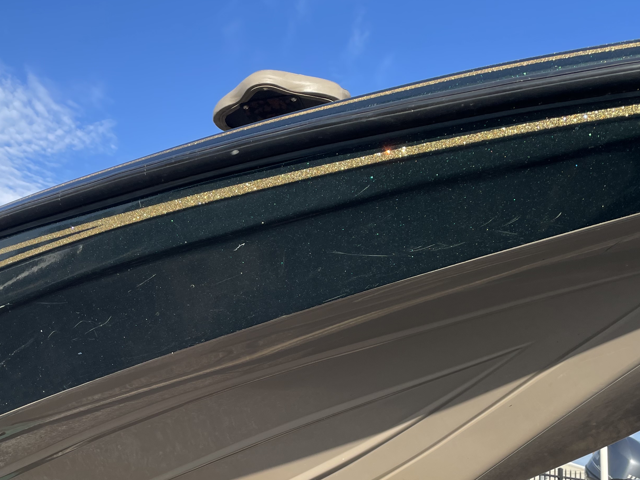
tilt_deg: +13.1
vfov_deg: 33.1
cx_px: 234
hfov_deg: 43.5
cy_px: 347
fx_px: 795
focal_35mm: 43
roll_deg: -6.5
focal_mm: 4.2
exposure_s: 1/1715
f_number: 1.6
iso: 32
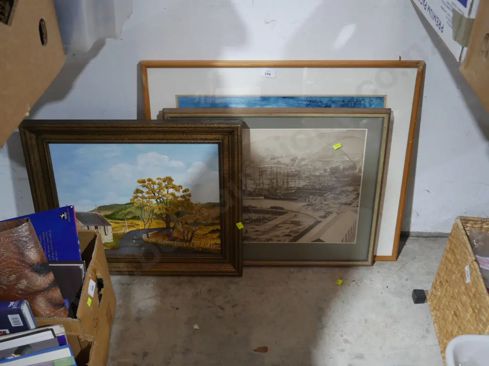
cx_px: 244
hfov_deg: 49.0
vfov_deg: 37.7
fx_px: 537
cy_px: 183
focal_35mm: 38
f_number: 4.1
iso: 1600
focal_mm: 19
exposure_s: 1/60
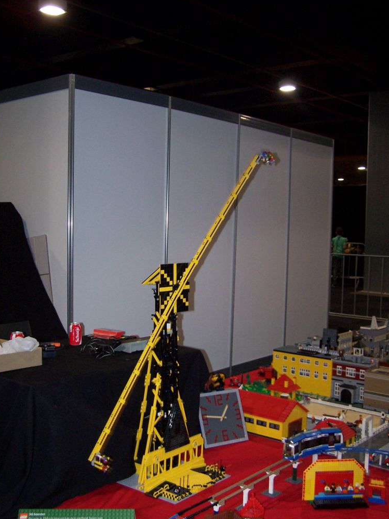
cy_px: 262
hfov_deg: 35.1
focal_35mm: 41
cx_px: 194
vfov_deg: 45.8
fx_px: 614
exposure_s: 1/60
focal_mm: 6.7
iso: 140
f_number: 2.8
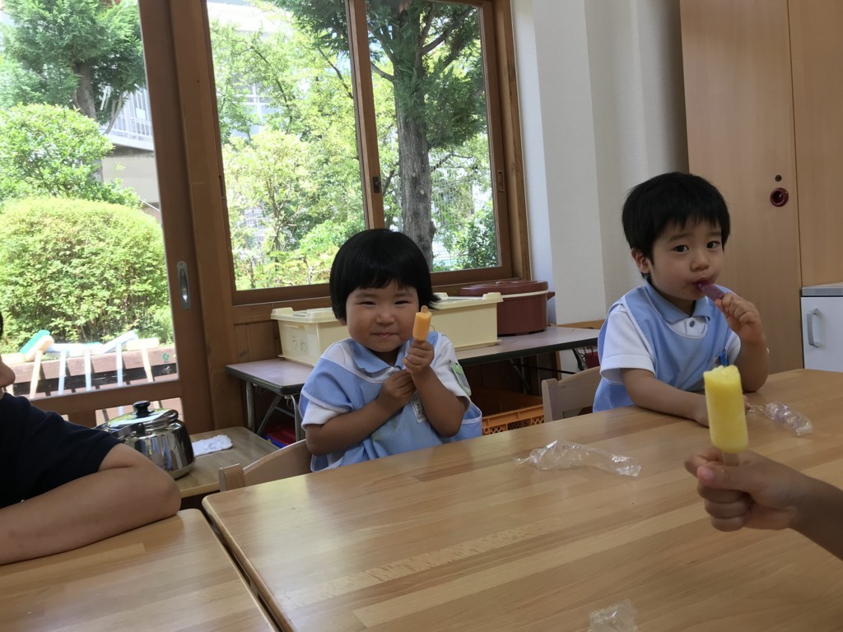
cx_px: 422
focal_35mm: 28
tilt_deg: -2.6
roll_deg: +5.4
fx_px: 682
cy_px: 316
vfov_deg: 49.7
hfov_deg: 63.4
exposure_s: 1/120
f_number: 1.8
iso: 20
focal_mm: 3.99
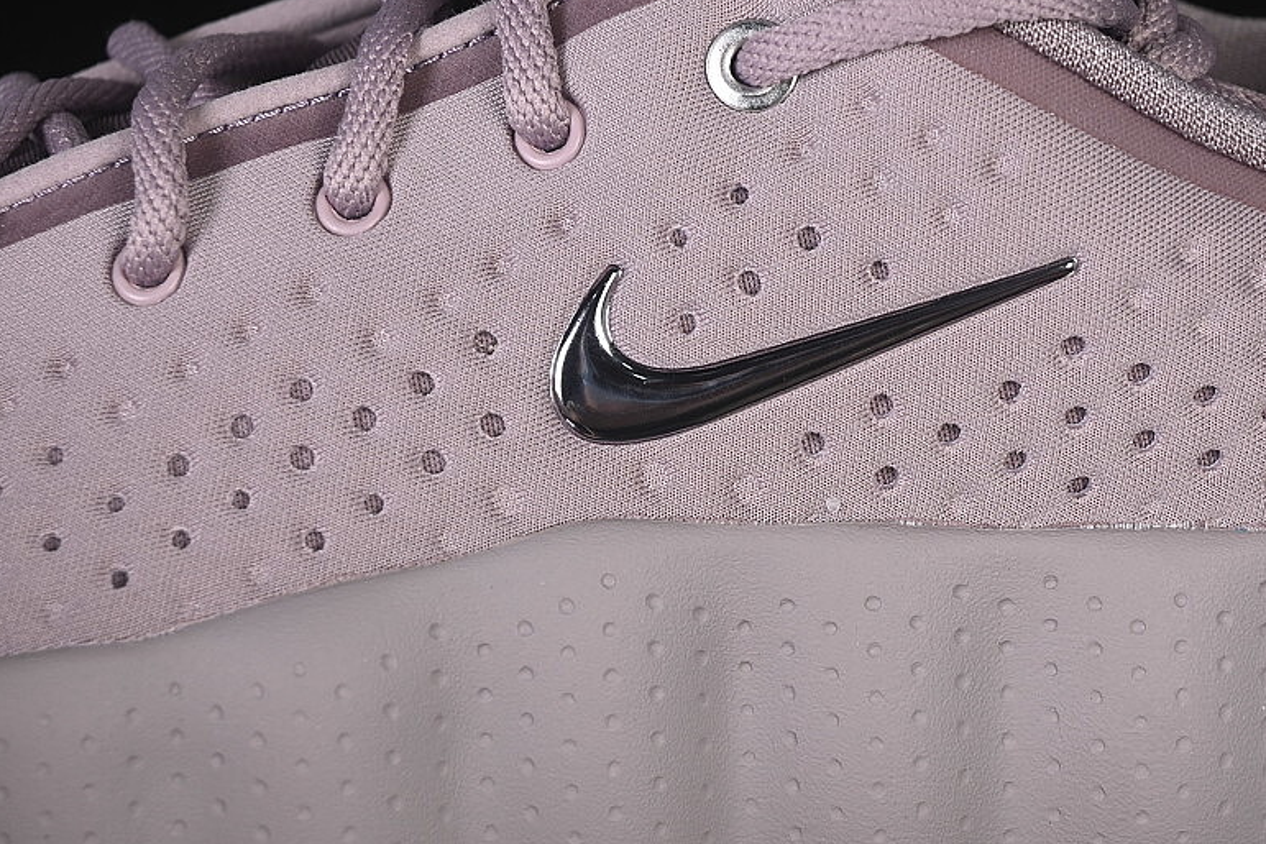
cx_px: 828
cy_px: 386
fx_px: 3692
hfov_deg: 19.4
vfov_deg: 13.0
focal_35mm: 105
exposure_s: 1/80
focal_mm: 50
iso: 160
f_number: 7.1
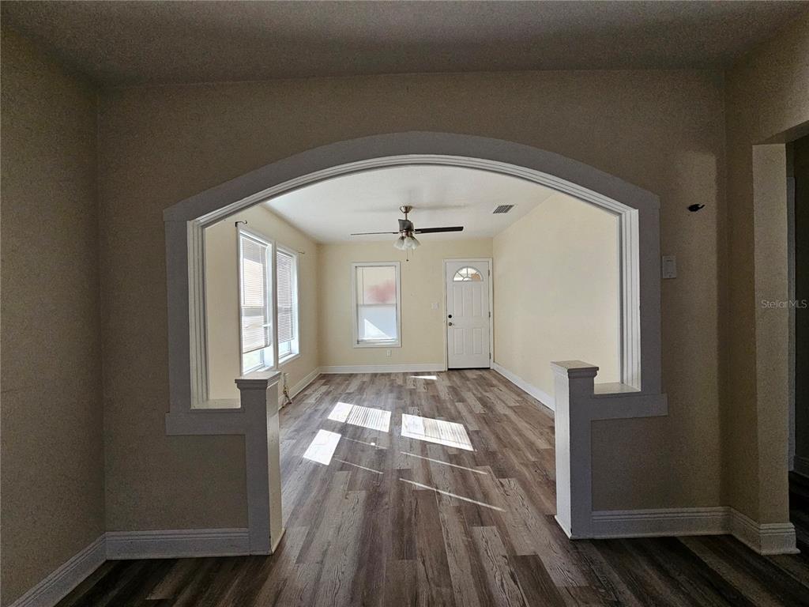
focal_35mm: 13
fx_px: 304
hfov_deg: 106.2
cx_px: 404
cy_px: 304
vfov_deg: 89.9
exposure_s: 1/359
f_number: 2.2
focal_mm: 2.2
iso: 320
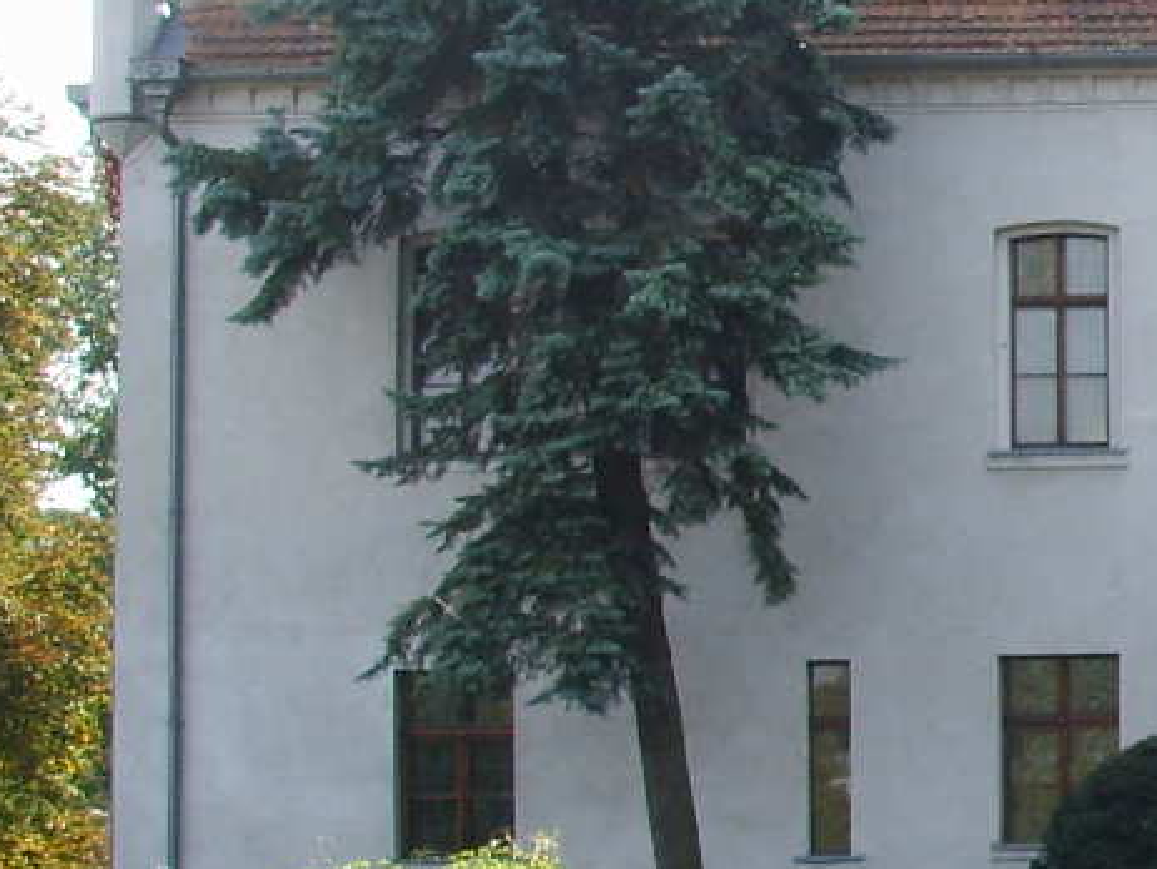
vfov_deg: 11.0
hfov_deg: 13.6
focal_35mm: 135
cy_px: 456
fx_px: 4515
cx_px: 1828
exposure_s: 1/180
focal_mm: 6.6
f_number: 3.5
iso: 50
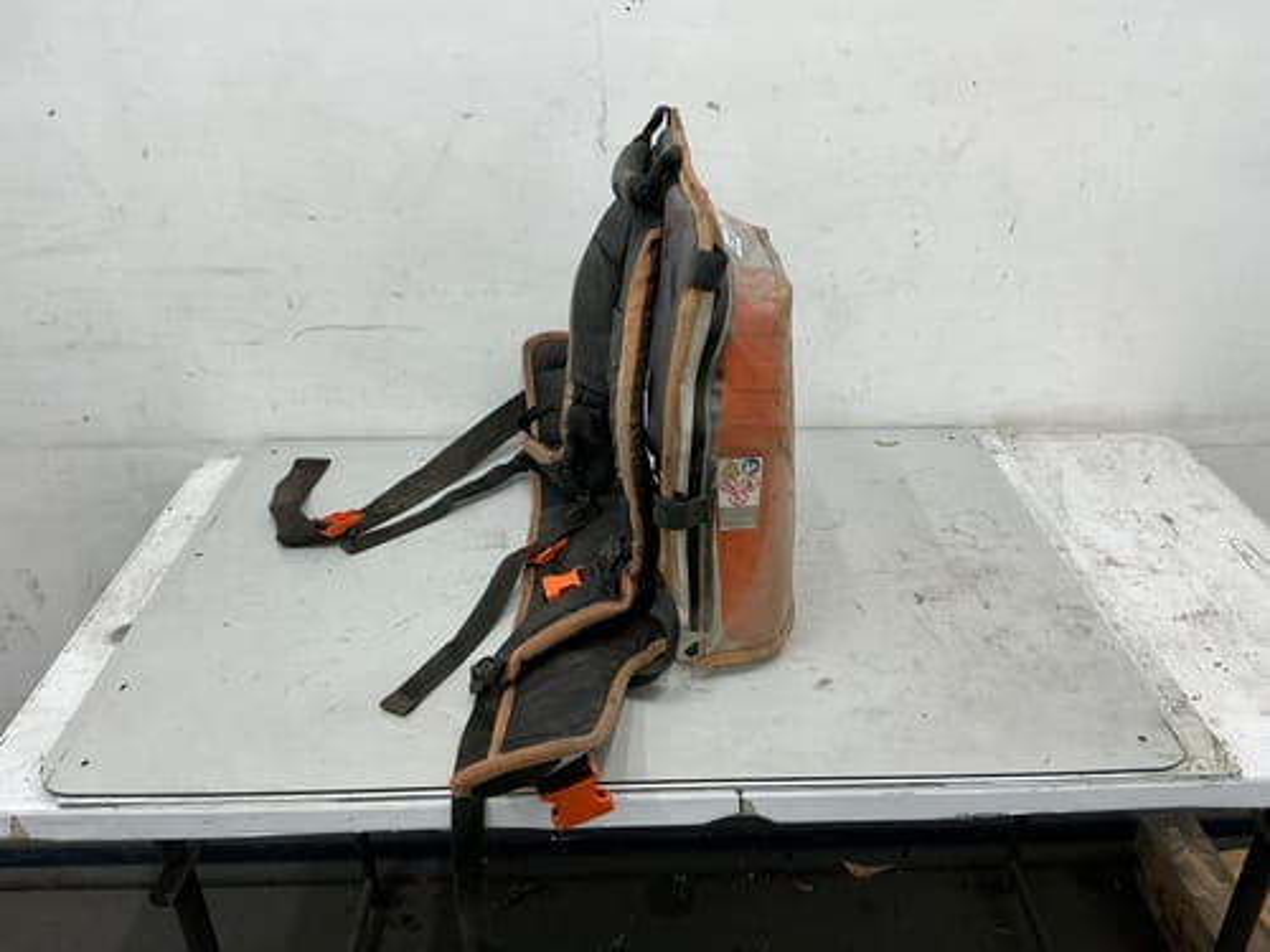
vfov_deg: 49.7
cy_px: 476
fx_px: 1027
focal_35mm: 28
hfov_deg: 63.4
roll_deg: +1.4
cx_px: 635
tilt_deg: -28.7
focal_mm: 3
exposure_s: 1/50
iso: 40
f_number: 1.8
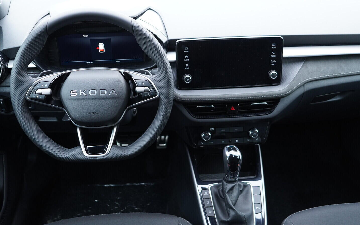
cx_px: 181
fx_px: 363
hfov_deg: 52.8
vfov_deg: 34.4
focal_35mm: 37
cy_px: 115
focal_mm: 24
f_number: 2.8
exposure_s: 1/40
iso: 640
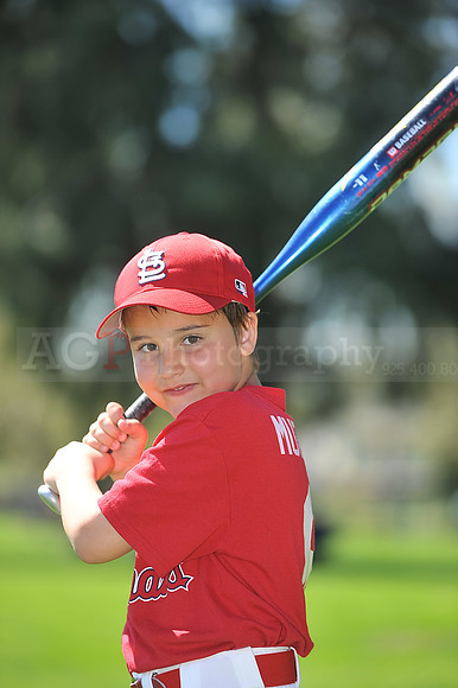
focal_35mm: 200
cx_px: 229
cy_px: 344
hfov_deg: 6.9
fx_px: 3821
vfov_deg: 10.3
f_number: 4.5
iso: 200
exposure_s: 1/800
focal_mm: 200
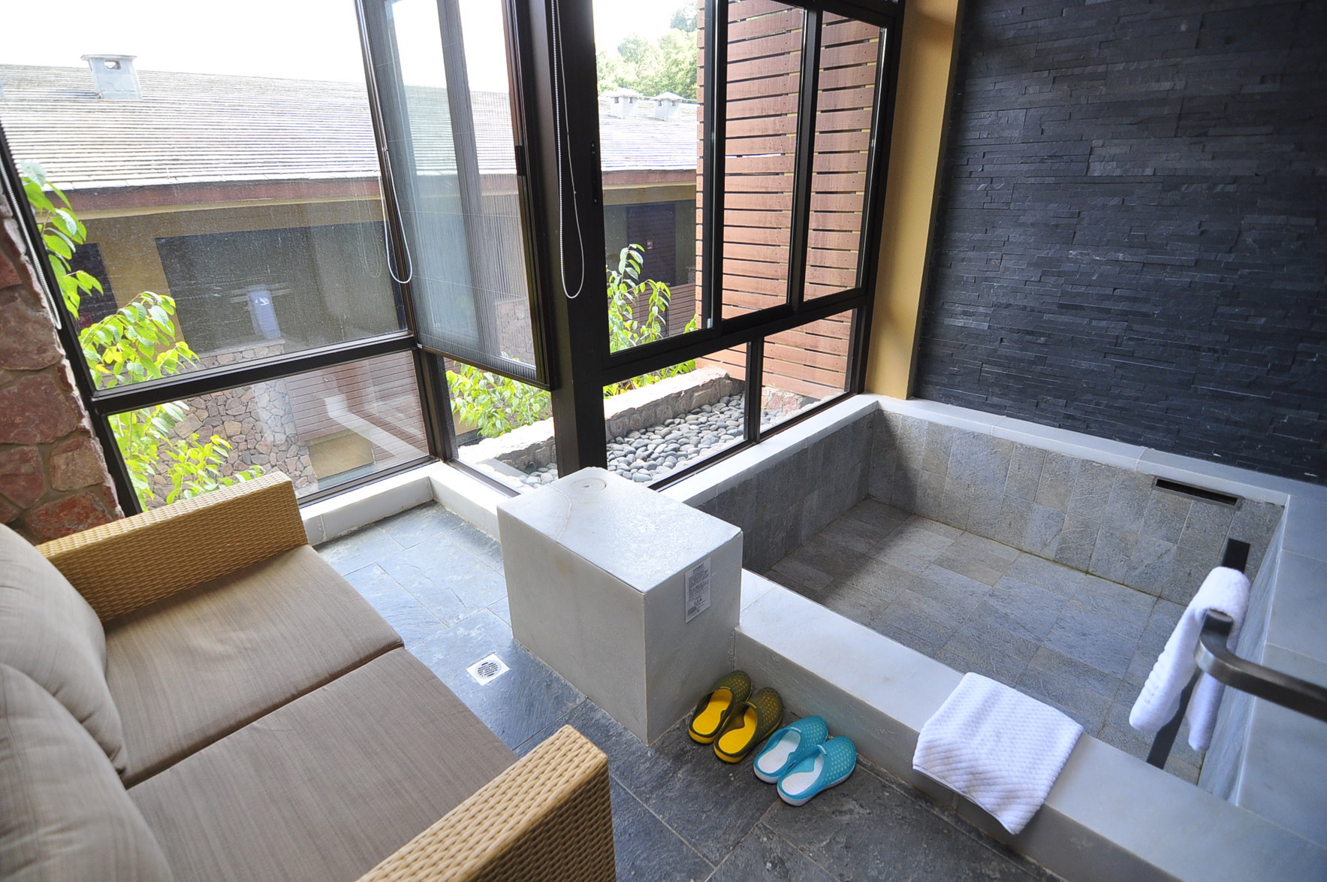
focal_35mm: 16
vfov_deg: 71.9
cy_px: 441
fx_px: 608
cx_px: 664
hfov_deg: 95.0
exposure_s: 1/200
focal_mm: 11
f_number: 2.8
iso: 400
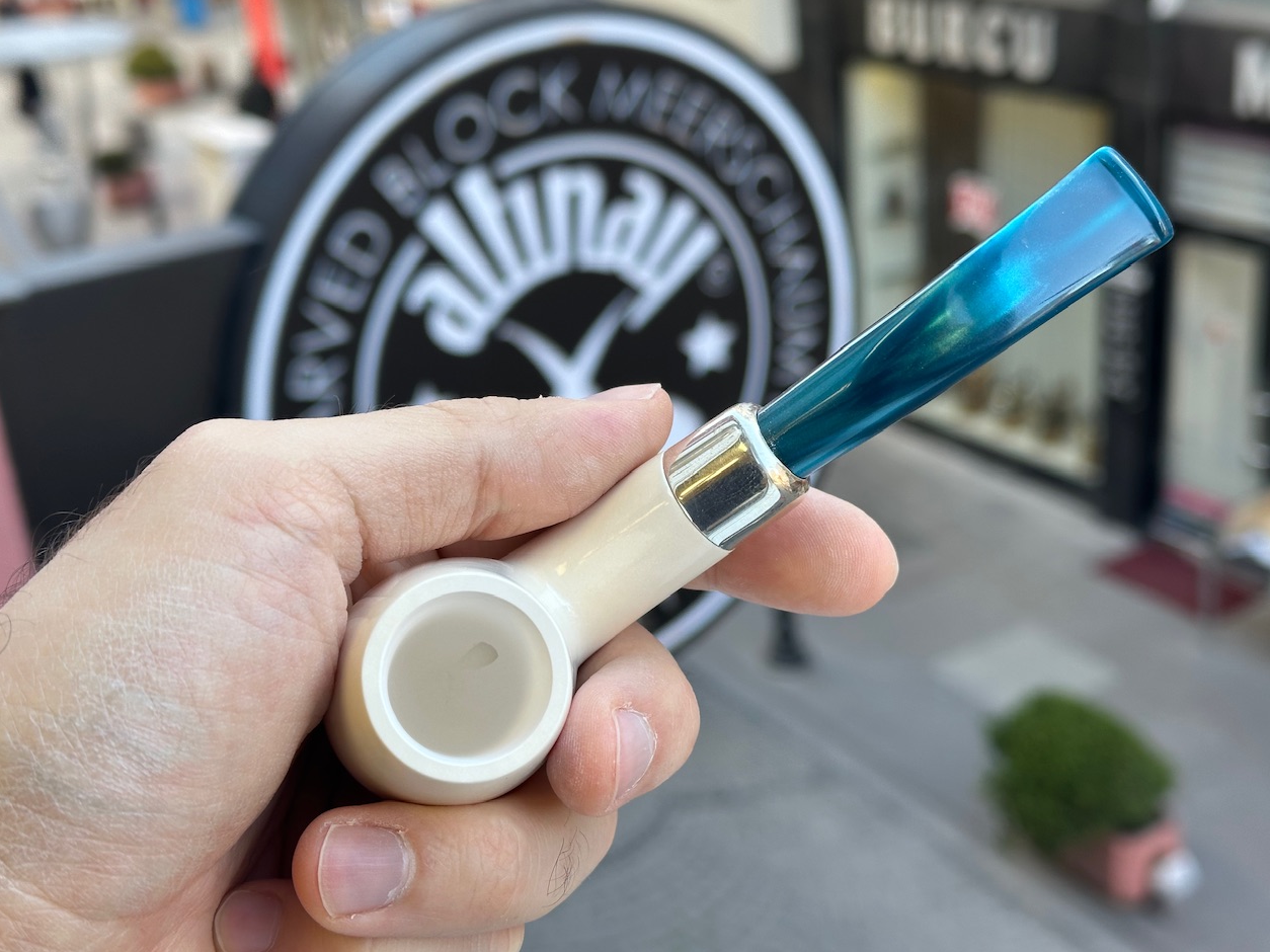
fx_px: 1797
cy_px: 468
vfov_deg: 29.7
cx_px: 646
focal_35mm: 49
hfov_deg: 38.9
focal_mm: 6.86
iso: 50
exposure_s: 1/155
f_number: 1.78
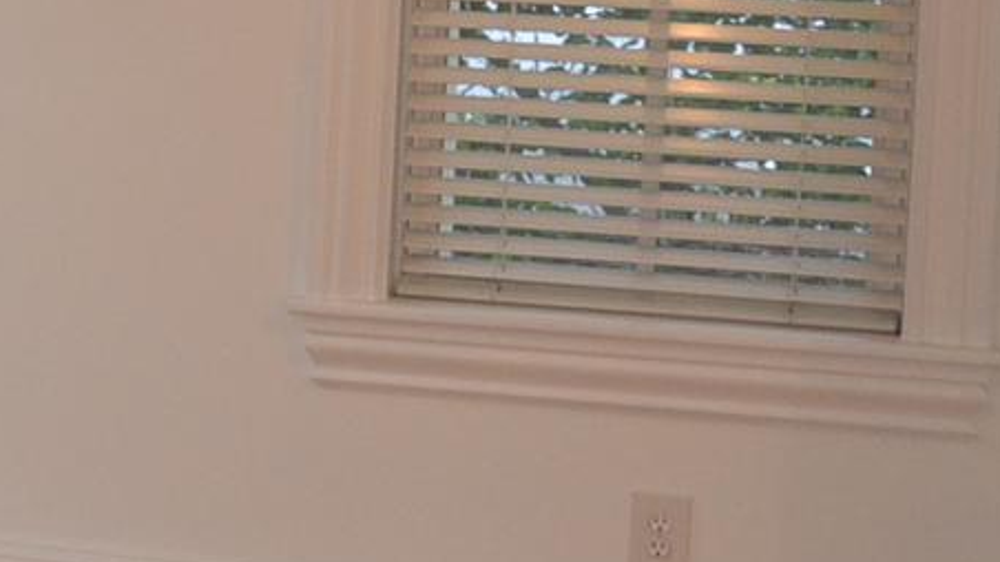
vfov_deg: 9.3
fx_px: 3393
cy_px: -104
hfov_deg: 14.8
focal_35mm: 128
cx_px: -757
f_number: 3.5
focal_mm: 18
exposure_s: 1/60
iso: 800
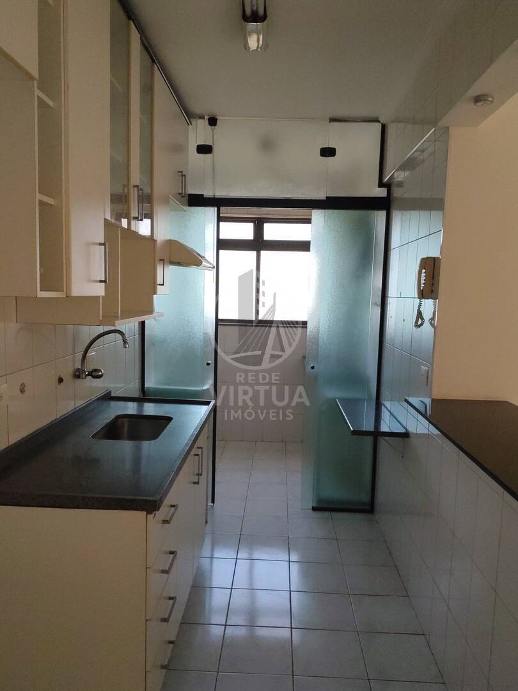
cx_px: 259
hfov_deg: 54.9
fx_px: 499
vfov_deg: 69.4
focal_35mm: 25
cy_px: 346
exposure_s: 1/2167
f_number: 1.7
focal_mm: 4.71
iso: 1691
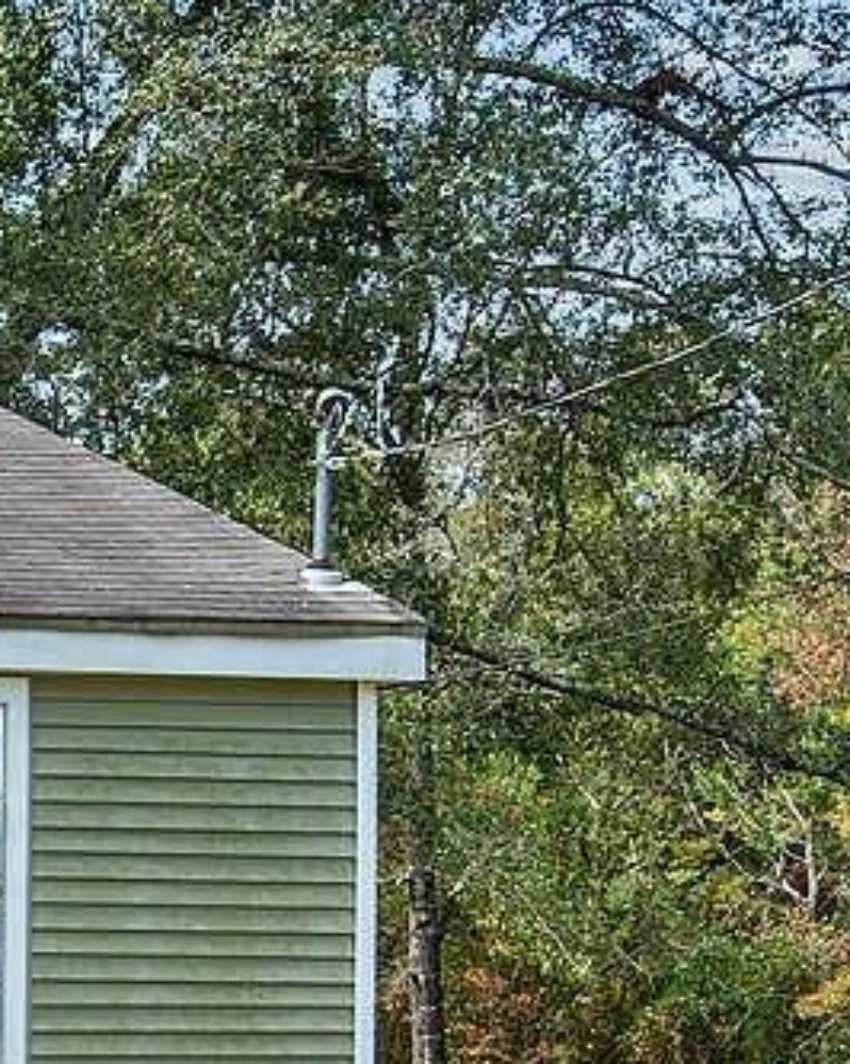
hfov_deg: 10.6
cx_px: -1125
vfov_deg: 14.9
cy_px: 1090
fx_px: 3997
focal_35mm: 127
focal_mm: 30
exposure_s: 1/60
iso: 200
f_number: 10
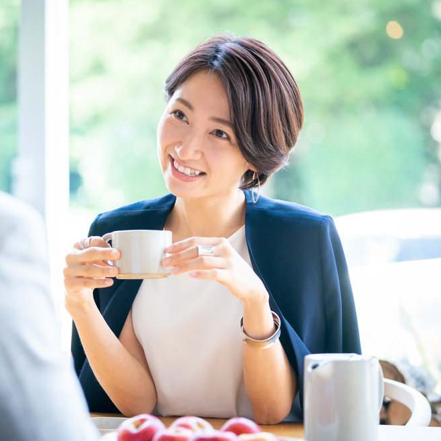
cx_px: 133
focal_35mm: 116
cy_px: 221
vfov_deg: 15.0
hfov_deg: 15.0
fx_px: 1672
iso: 800
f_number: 2.8
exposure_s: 1/320
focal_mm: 90
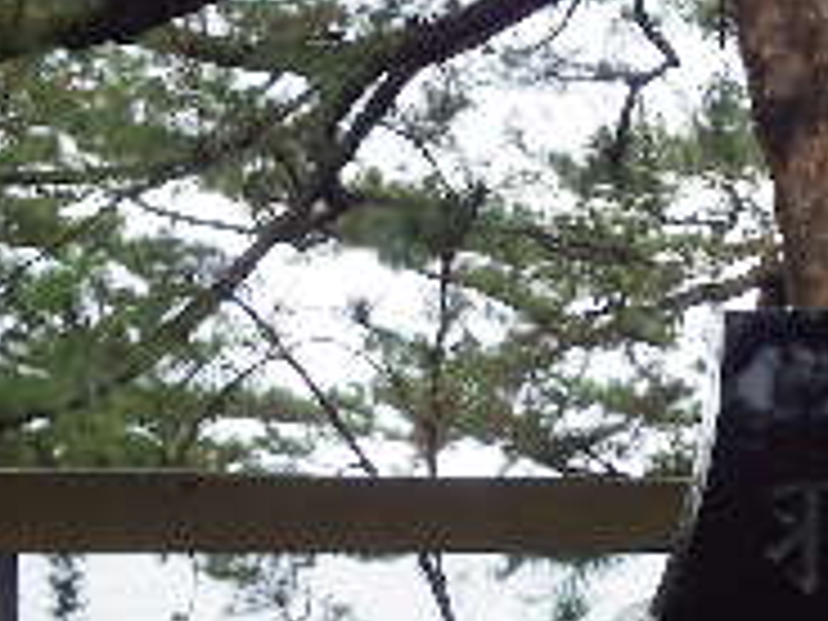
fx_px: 2081
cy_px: 198
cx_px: 918
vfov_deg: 16.9
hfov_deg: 21.3
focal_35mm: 87
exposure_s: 1/320
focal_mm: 4.5
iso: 250
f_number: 2.8
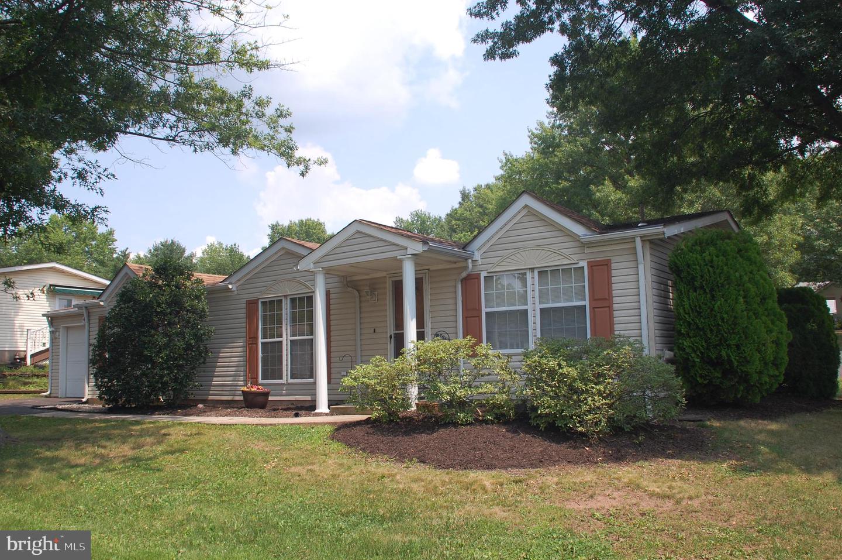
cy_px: 280
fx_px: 771
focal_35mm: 33
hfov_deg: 57.3
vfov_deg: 39.9
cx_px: 421
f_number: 8
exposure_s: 1/250
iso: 200
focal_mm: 22
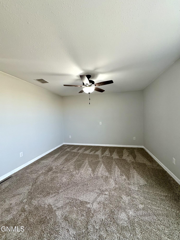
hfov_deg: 85.7
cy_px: 120
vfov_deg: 102.1
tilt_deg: -1.4
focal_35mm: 14
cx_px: 90
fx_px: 97
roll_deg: +1.3
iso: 200
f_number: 2.2
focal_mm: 2.22
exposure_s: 1/120
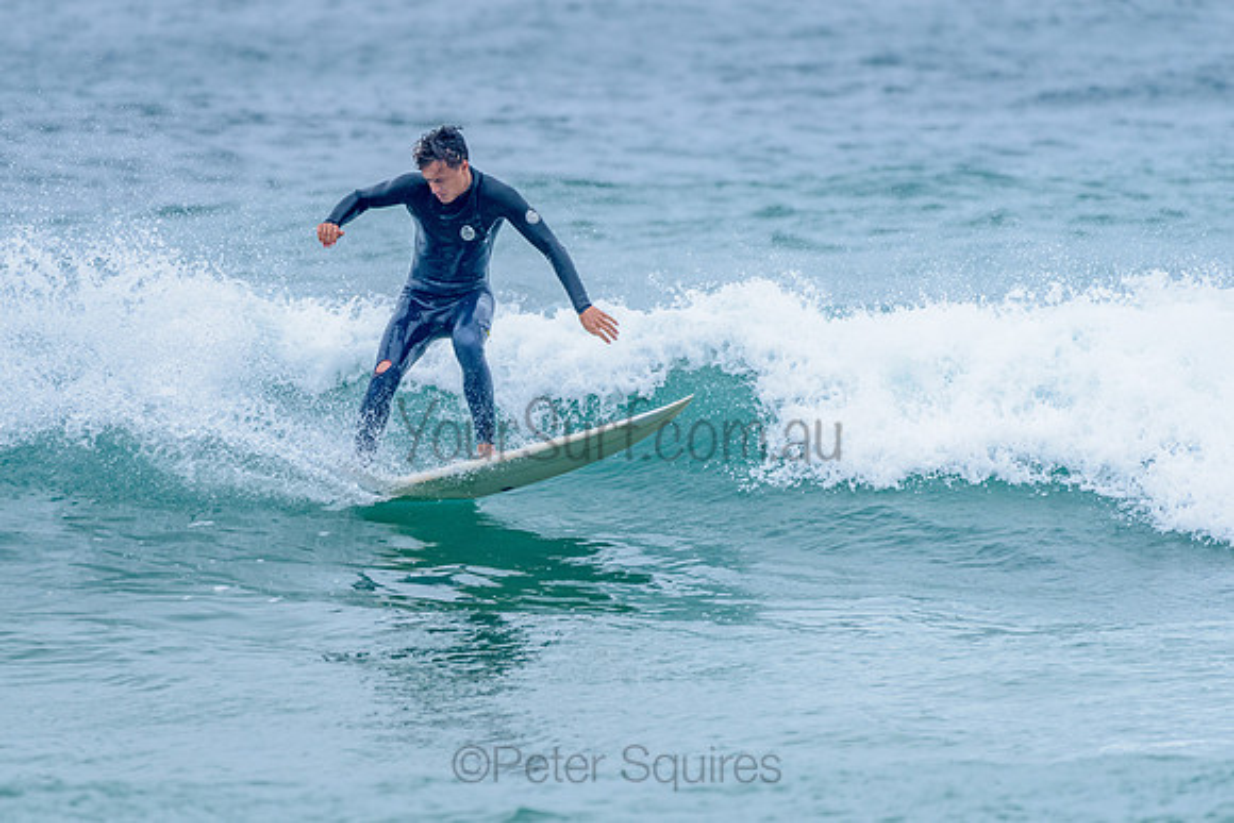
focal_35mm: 628
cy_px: 422
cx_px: 514
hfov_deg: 3.3
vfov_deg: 2.2
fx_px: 21522
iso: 800
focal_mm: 500
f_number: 5.6
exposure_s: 1/2000
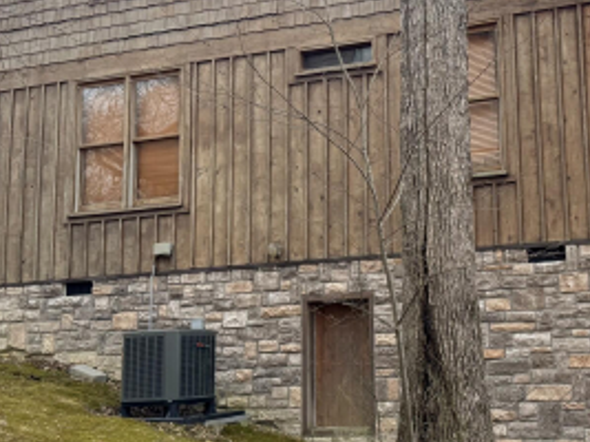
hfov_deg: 31.6
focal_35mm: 60
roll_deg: +2.1
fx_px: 1022
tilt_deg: +11.4
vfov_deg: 24.3
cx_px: 447
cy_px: 166
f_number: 1.78
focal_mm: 6.76
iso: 100
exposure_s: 1/2703
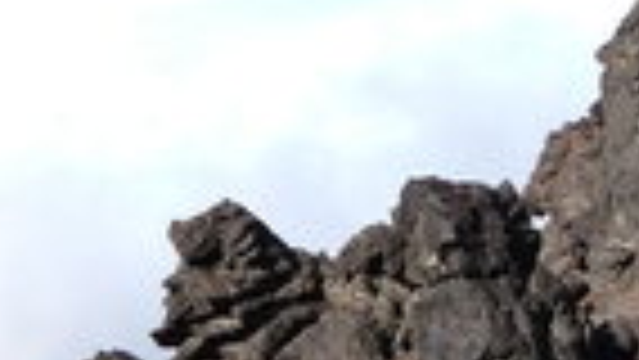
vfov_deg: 5.6
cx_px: -549
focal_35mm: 215
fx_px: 3644
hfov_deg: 9.5
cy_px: 490
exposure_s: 1/1042
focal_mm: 4.28
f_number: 2.4
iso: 64
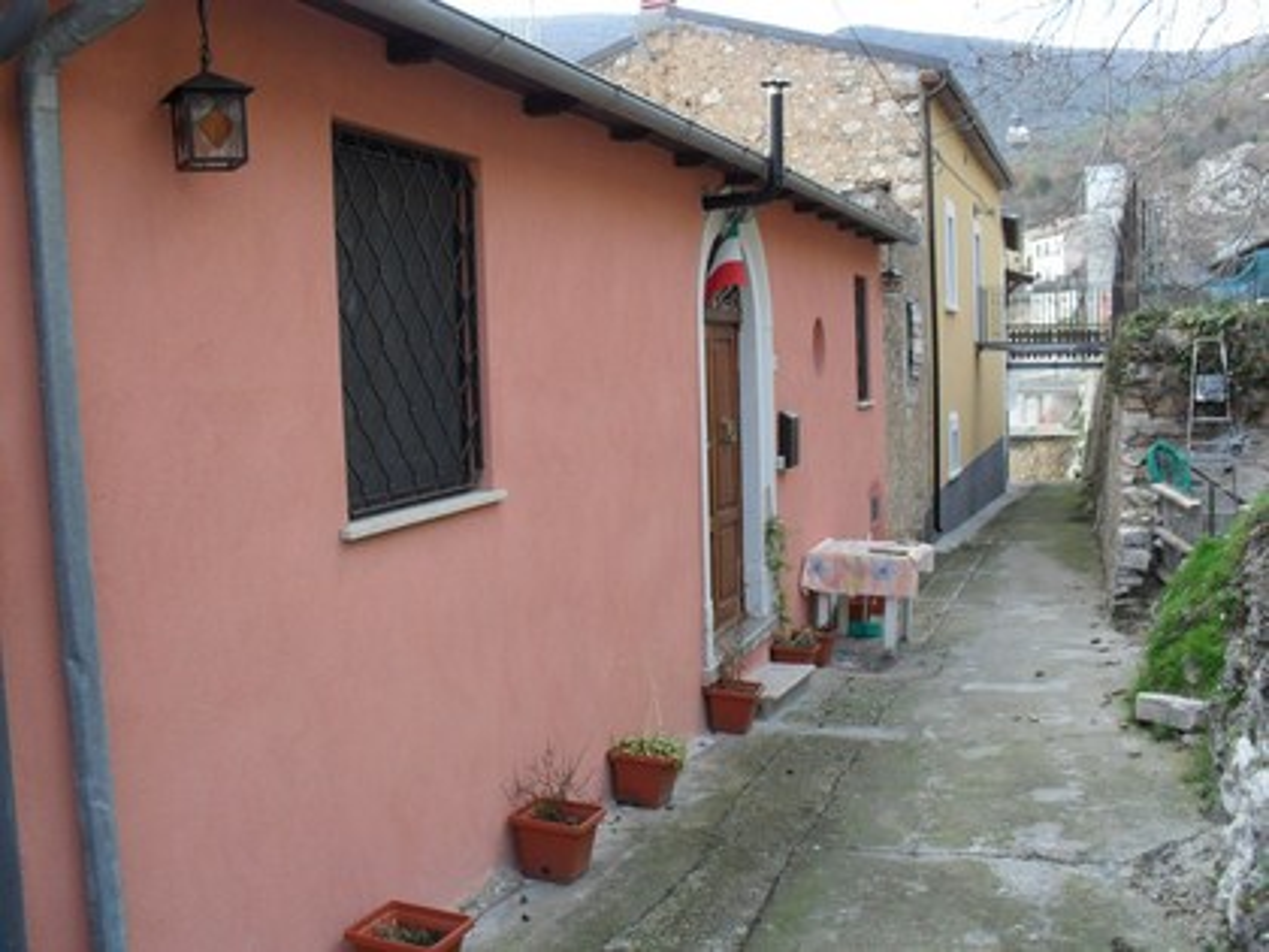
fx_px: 1283
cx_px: 634
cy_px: 476
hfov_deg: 52.6
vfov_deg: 40.7
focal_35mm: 35
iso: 100
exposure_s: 1/60
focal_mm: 6.3
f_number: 3.2
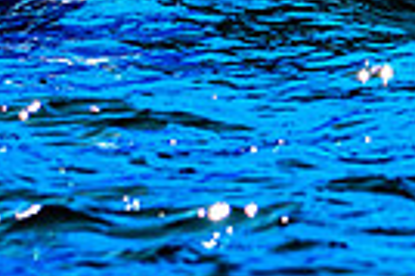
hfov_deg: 1.6
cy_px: -191
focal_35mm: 1298
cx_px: 805
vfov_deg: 1.1
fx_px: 14945
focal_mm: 200
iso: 320
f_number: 5
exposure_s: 1/2000
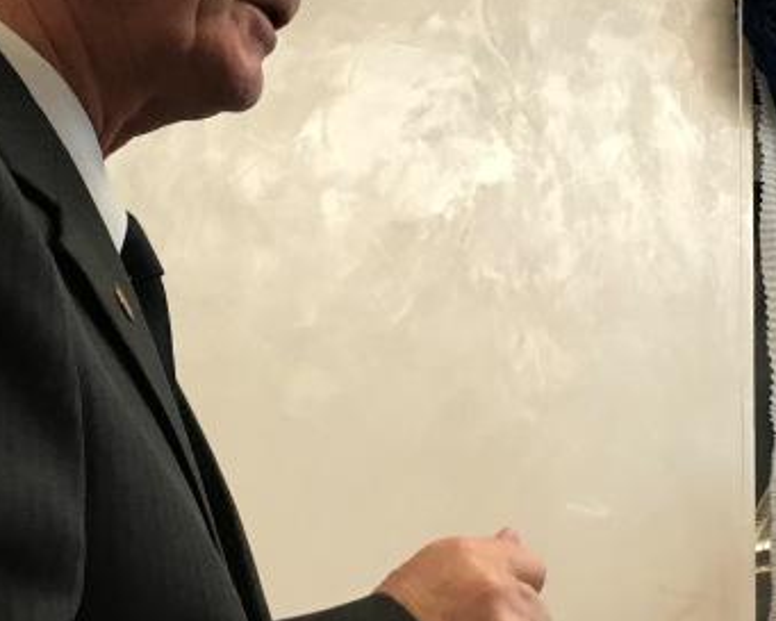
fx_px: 1884
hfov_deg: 22.8
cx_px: 676
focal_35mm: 82
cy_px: 275
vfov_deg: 18.7
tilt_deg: +13.0
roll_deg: -0.3
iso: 50
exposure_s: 1/15
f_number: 1.8
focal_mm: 3.99
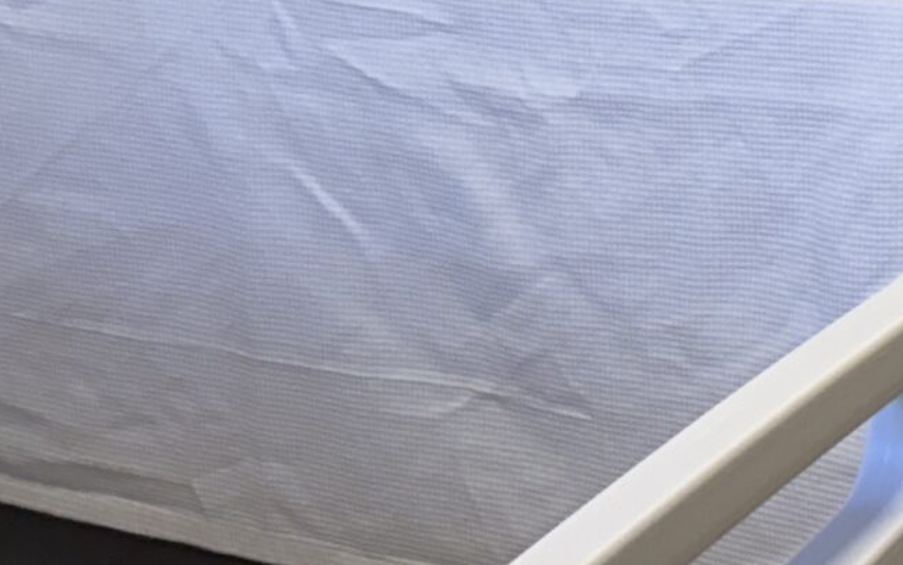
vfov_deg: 9.2
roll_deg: +1.4
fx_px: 3151
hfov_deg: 13.6
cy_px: -759
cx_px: 1868
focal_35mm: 128
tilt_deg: -8.4
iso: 100
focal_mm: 5.96
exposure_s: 1/100
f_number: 1.6
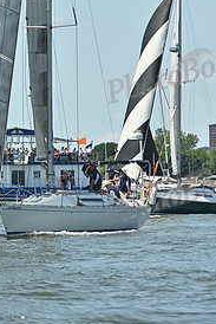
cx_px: 47
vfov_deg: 4.9
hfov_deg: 3.3
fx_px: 3802
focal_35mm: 423
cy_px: 28
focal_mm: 200
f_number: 8
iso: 320
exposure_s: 1/1600
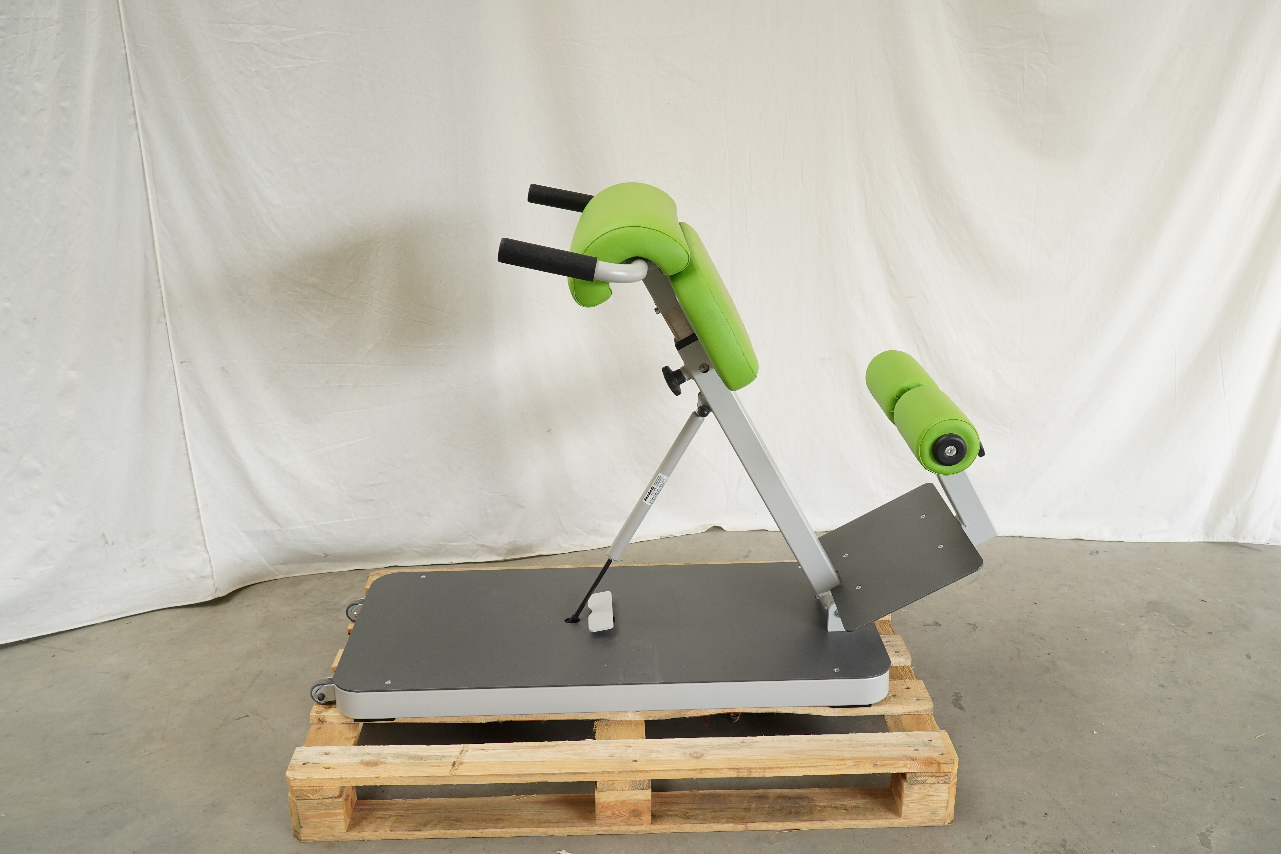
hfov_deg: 60.3
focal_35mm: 31
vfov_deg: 42.3
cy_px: 427
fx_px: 1103
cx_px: 640
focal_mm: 31
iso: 1250
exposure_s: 1/100
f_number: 7.1
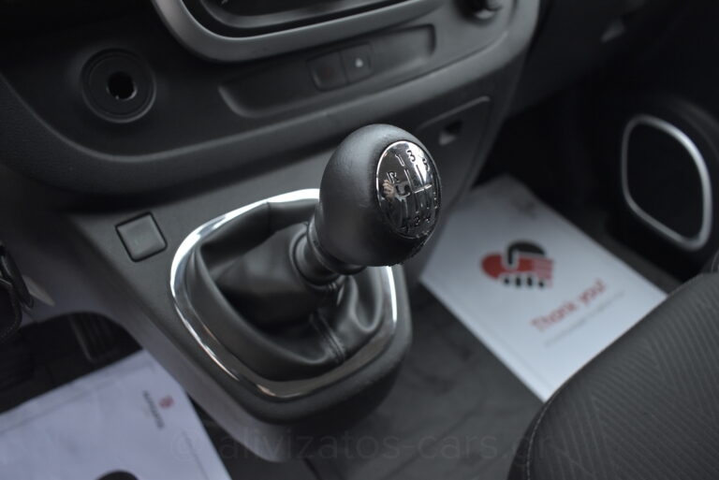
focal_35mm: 27
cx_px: 360
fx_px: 540
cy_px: 240
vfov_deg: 48.0
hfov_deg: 67.4
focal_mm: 18
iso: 1600
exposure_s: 1/1600
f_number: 3.5
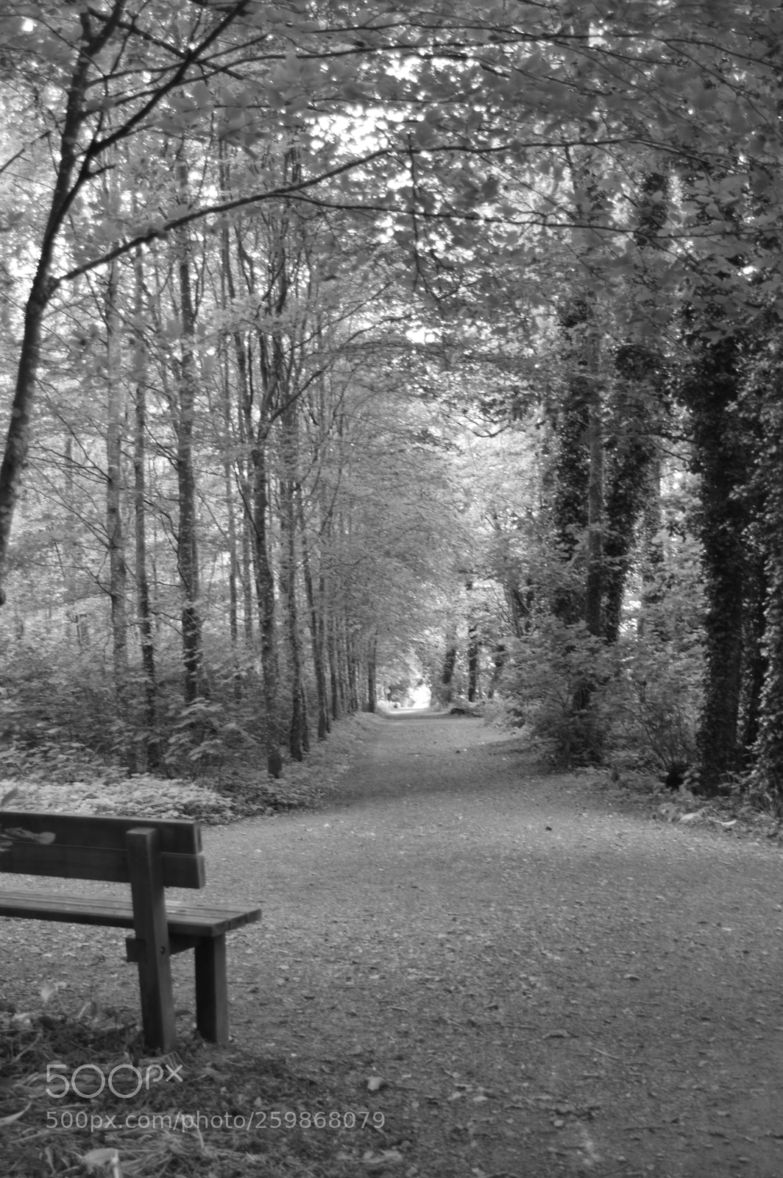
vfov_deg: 43.6
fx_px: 1471
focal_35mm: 45
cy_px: 589
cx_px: 392
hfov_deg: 29.8
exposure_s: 1/13
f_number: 4.2
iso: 200
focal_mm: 30
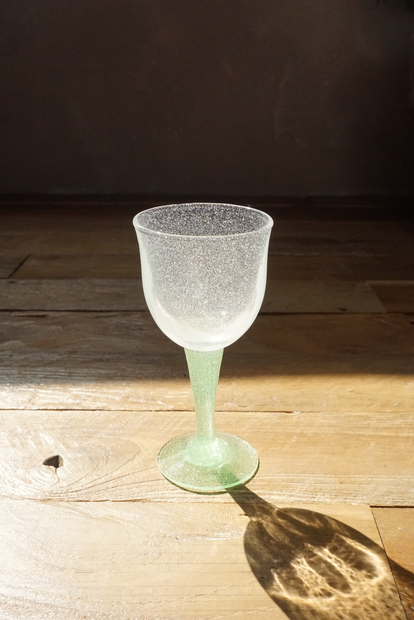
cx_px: 207
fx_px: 621
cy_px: 310
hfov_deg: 36.9
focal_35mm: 36
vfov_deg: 53.1
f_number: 10
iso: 2500
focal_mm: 24
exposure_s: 1/1600
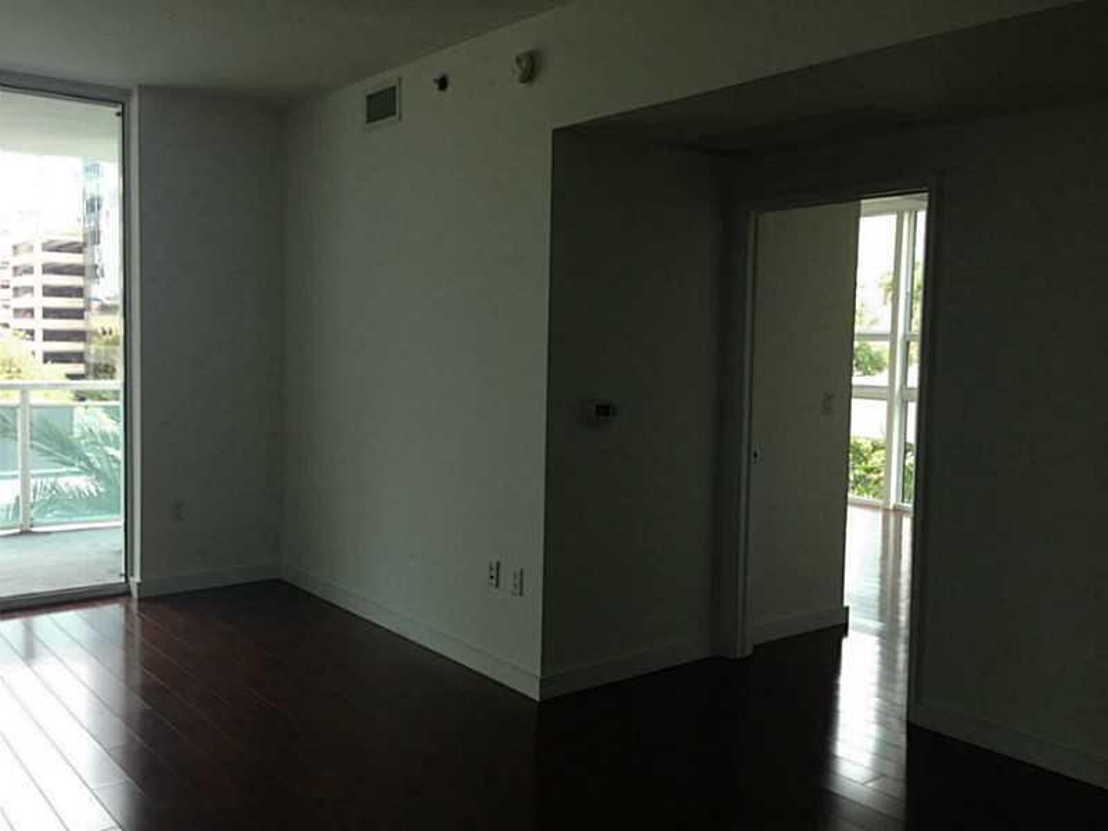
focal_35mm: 33
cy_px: 416
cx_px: 554
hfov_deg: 55.4
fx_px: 1056
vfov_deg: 42.9
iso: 64
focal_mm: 4.12
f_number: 2.4
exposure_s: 1/120
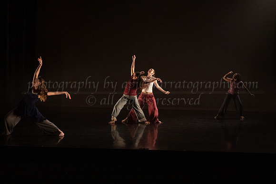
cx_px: 158
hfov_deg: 28.8
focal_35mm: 70
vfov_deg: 19.5
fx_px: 536
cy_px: 92
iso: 4000
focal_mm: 61
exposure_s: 1/400
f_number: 3.5
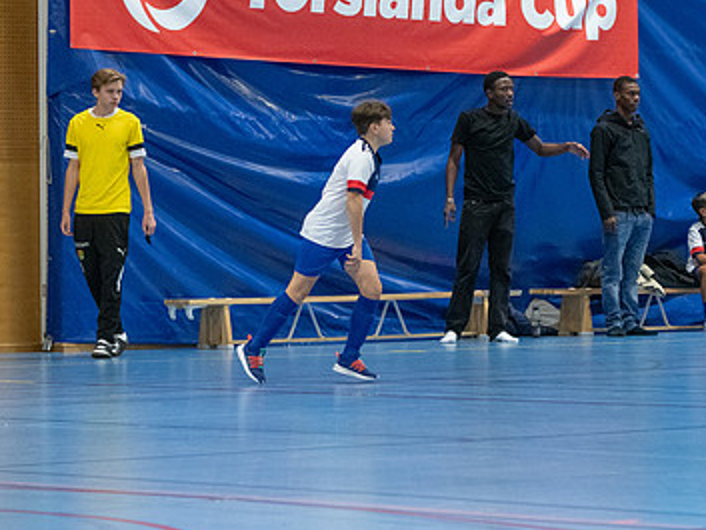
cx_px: 514
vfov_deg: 6.5
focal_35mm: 227
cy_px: 175
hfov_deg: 8.7
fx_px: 4631
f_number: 2.8
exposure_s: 1/500
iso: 8000
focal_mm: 95
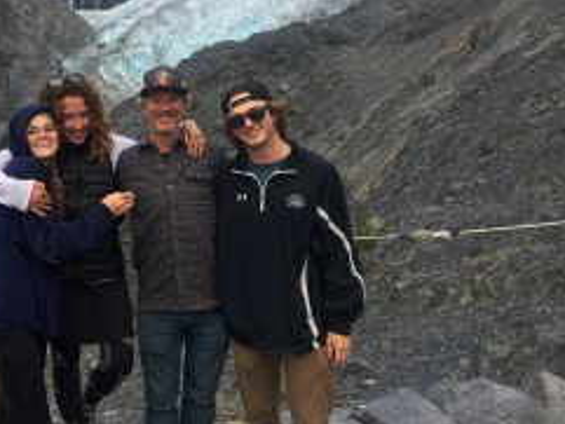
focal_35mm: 44
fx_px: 719
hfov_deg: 42.2
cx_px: 176
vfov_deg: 32.9
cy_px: 206
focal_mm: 4.15
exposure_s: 1/340
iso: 25
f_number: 2.2
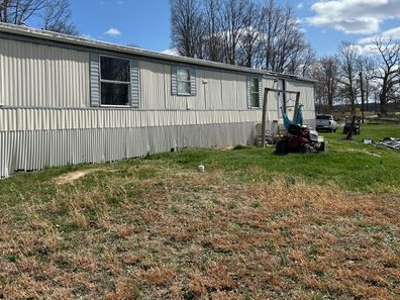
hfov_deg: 52.3
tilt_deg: +0.5
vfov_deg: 40.4
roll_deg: +1.9
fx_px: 404
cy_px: 112
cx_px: 161
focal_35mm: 35
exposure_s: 1/5882
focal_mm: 5.7
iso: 50
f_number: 1.5
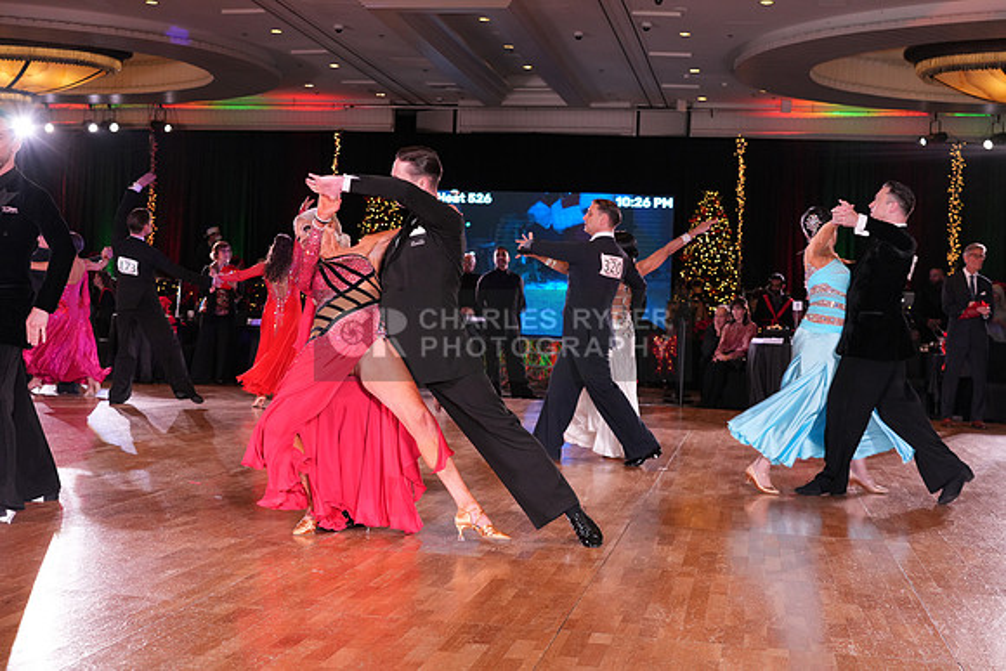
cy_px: 336
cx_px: 503
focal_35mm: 46
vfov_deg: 29.3
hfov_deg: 42.7
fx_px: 1286
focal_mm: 46
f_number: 4.5
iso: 2000
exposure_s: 1/200
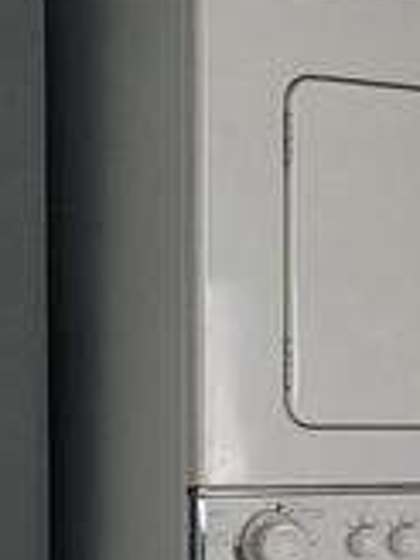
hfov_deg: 8.0
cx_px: 1130
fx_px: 2669
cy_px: 618
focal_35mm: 165
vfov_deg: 11.8
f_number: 1.8
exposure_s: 1/60
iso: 250
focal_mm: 7
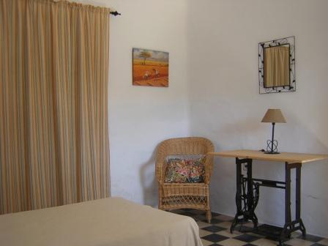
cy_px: 123
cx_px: 164
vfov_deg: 39.7
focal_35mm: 36
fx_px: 341
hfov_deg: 51.4
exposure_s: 1/30
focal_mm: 4.7
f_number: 2.6
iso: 100
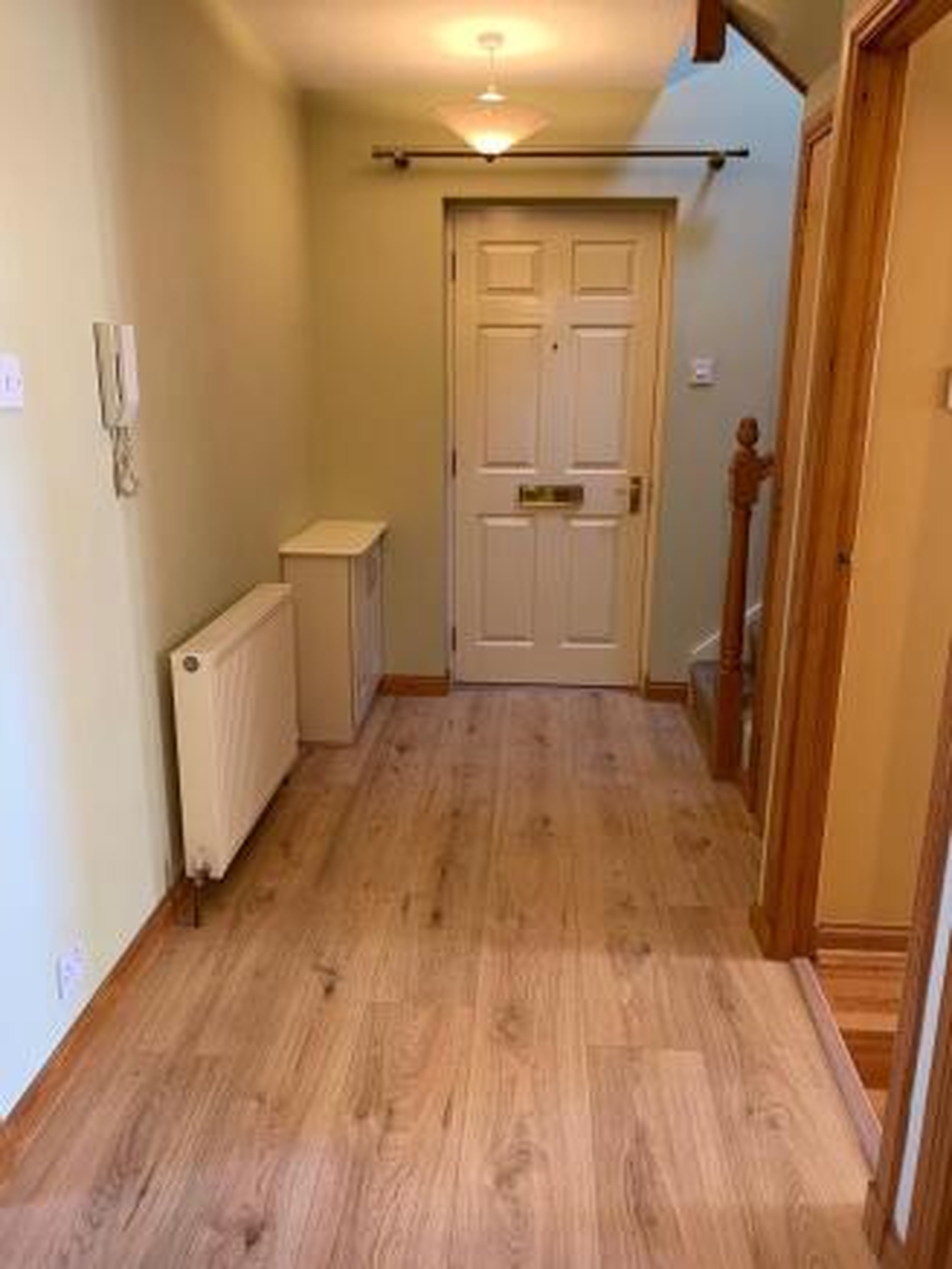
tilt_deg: -14.5
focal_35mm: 26
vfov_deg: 67.3
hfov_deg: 53.1
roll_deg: -0.4
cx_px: 476
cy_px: 634
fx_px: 953
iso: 160
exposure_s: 1/50
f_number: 1.8
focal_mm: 4.25
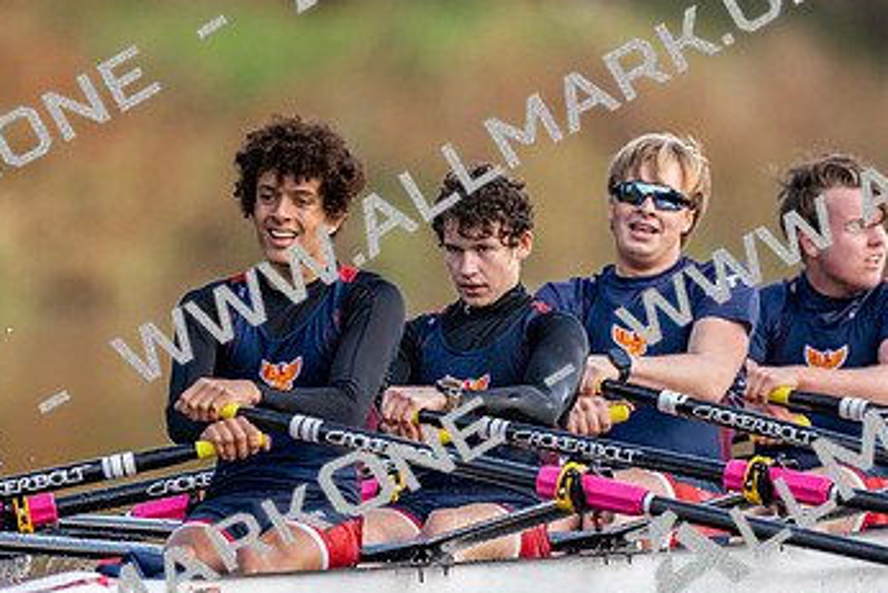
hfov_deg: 2.0
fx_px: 24824
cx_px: 429
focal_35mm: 1006
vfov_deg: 1.4
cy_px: 389
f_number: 4
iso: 1250
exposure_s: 1/2500
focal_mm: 600
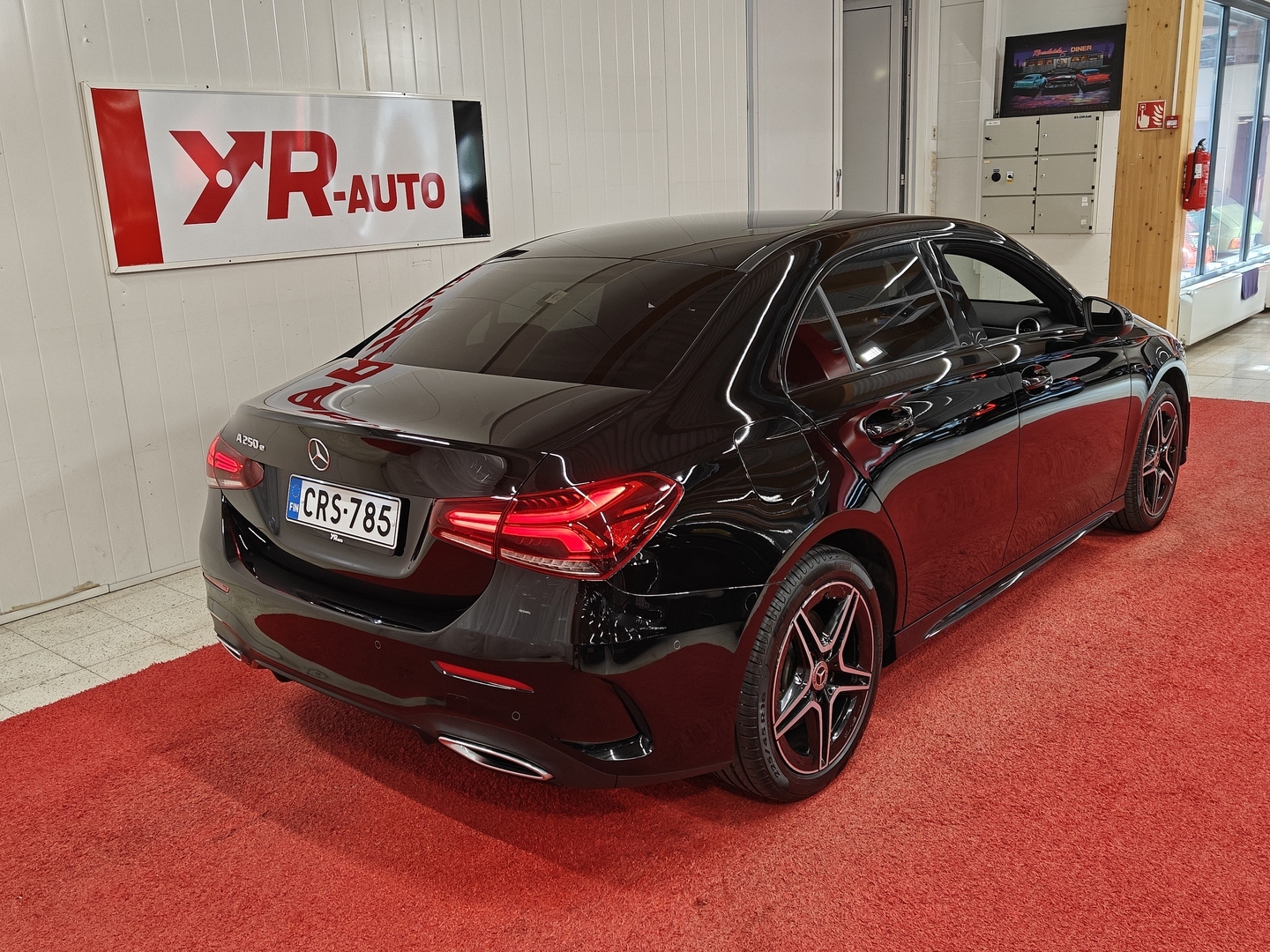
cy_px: 476
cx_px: 635
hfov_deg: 58.4
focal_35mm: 31
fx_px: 1137
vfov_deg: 45.4
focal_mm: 5.59
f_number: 1.8
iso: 80
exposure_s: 1/60
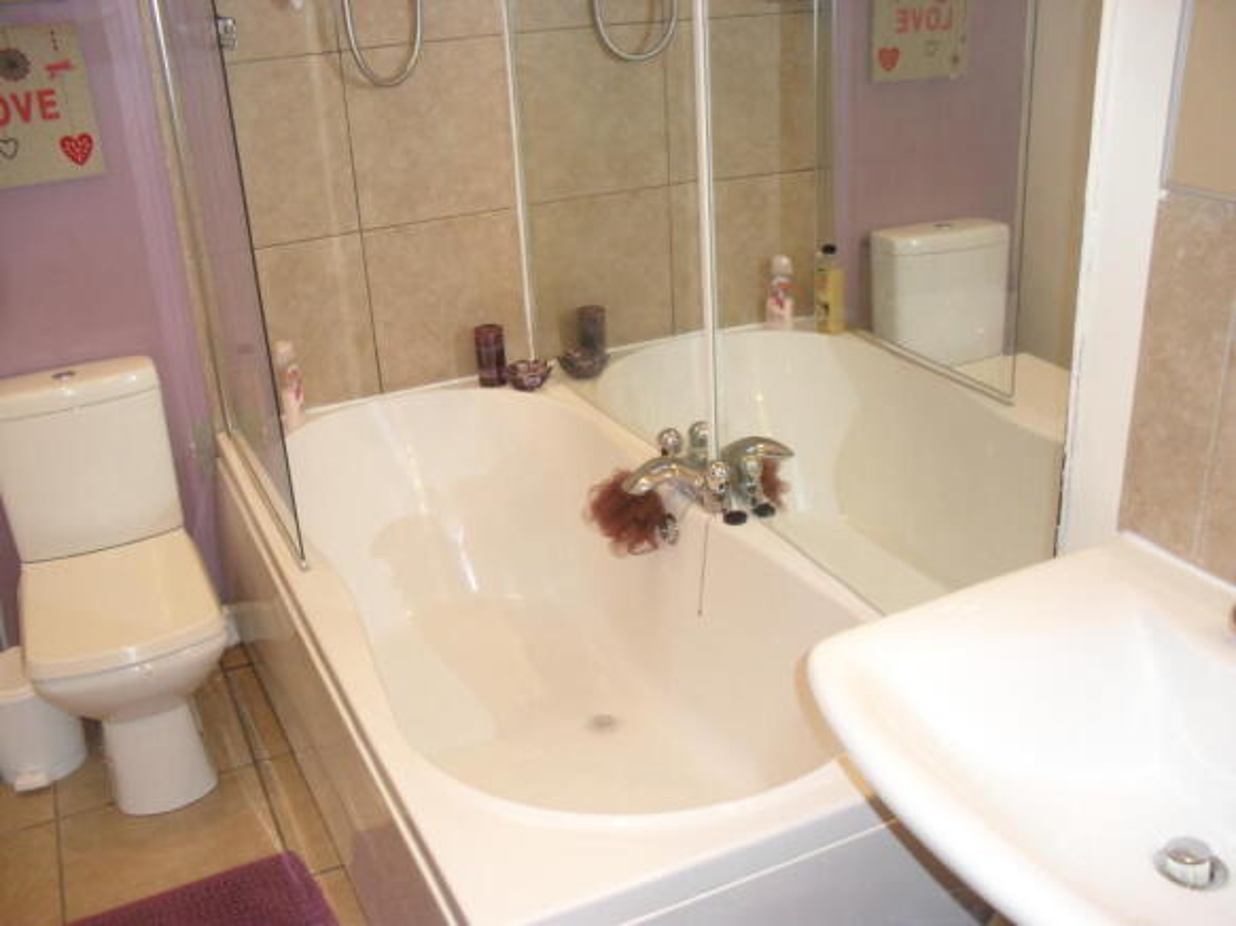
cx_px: 618
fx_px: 1249
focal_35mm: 35
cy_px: 463
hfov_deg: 52.6
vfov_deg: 40.7
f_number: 3.2
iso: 200
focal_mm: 6.3
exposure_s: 1/45
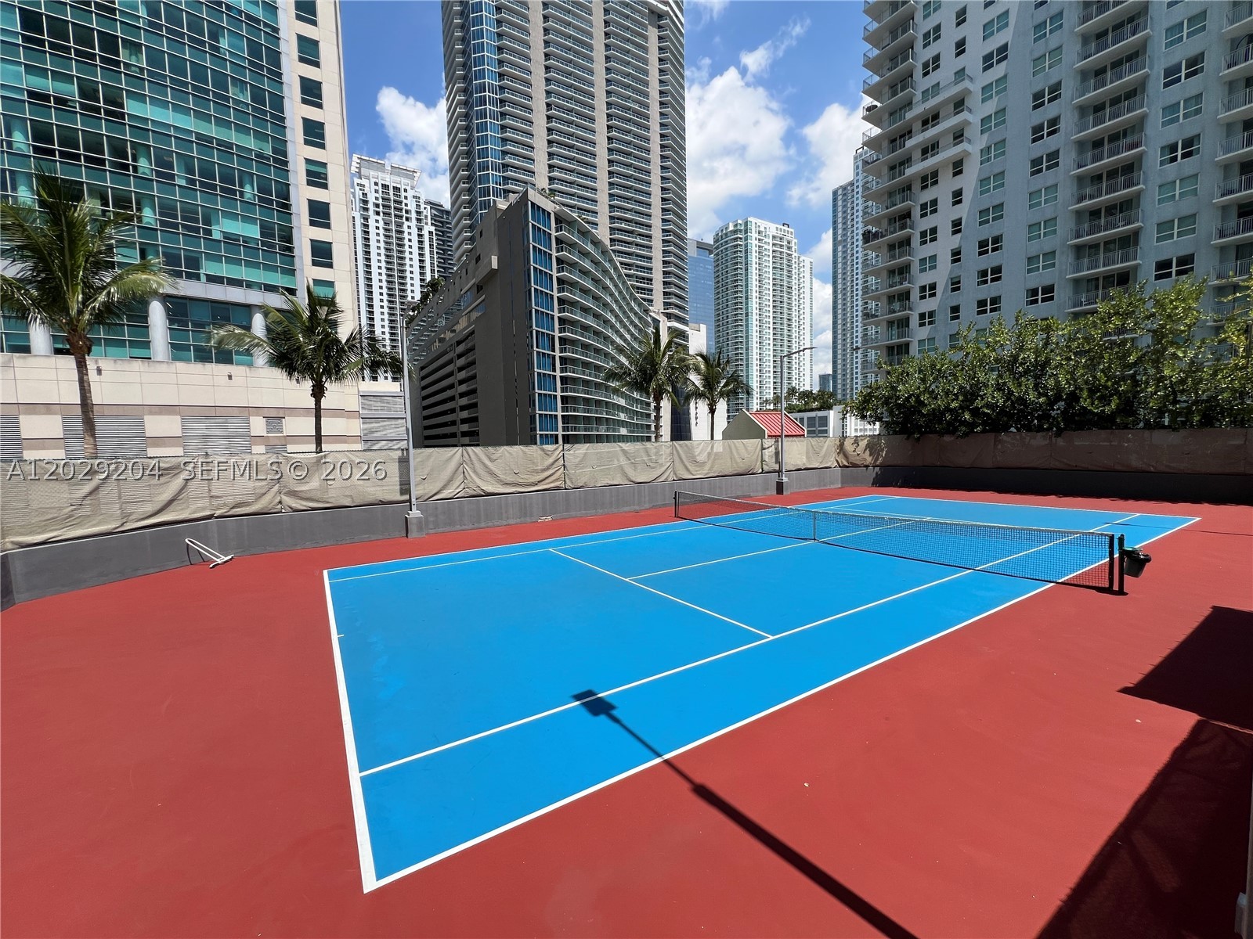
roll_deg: +1.1
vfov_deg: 89.9
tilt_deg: -3.4
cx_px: 626
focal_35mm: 13
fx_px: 471
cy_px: 470
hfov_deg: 106.2
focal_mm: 1.57
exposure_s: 1/1876
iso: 32
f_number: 1.8
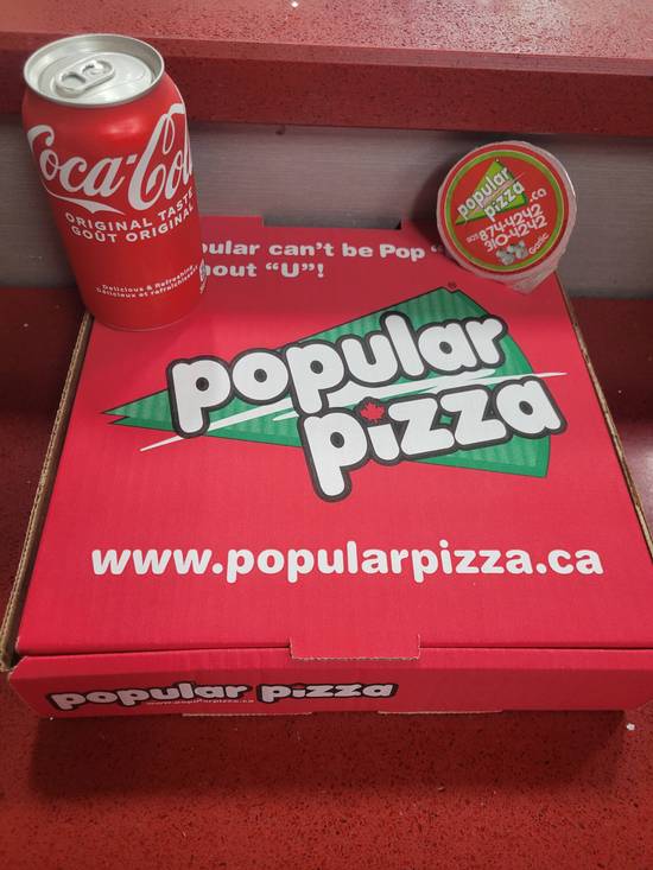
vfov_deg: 67.3
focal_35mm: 26
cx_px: 326
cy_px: 435
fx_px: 654
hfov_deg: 53.1
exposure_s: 1/120
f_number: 1.8
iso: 250
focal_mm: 5.4
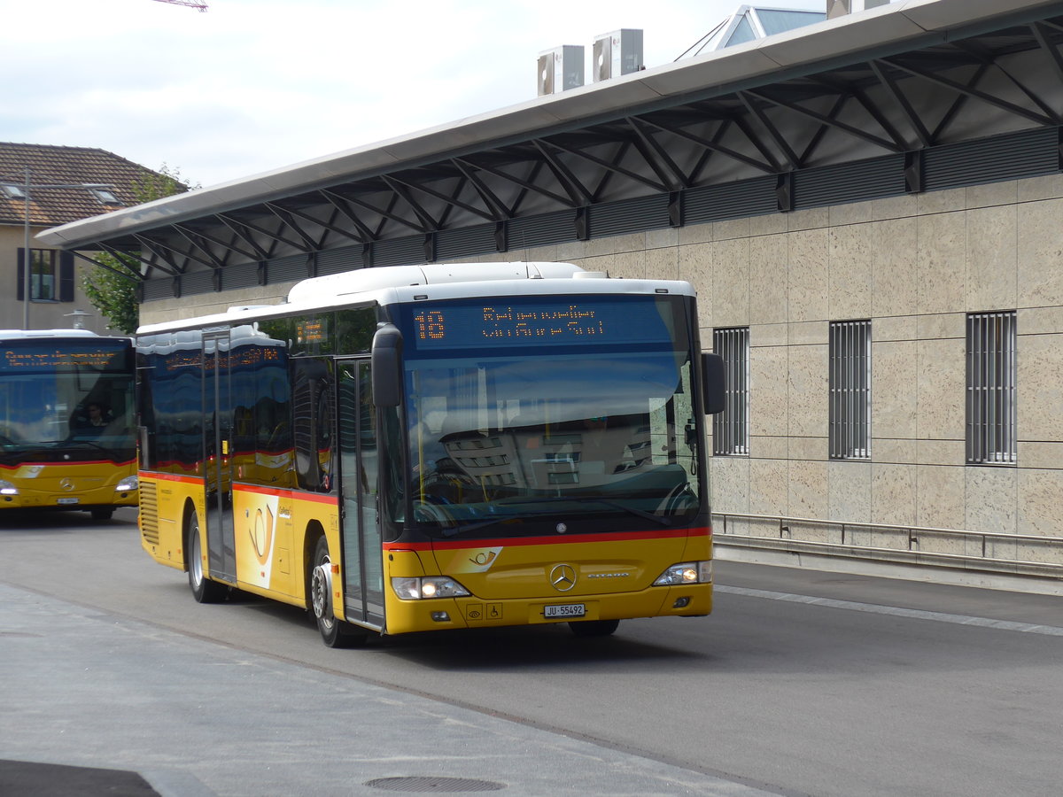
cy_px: 398
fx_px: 3163
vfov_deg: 14.4
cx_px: 532
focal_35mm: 103
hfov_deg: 19.1
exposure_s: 1/250
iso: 80
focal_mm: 20.4
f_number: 4.8
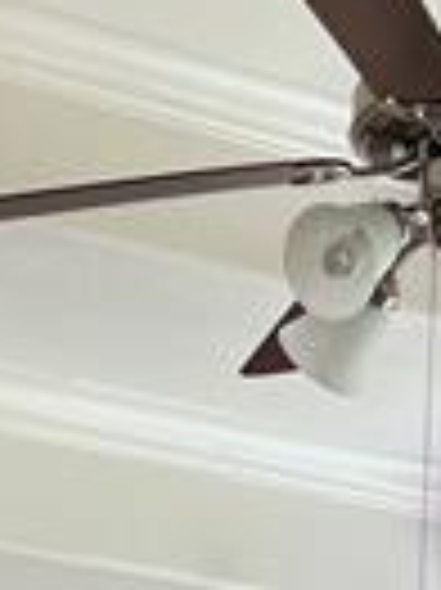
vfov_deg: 10.8
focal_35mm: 153
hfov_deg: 9.3
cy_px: 1455
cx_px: -333
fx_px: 2603
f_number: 1.5
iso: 80
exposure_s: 1/60
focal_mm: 5.7
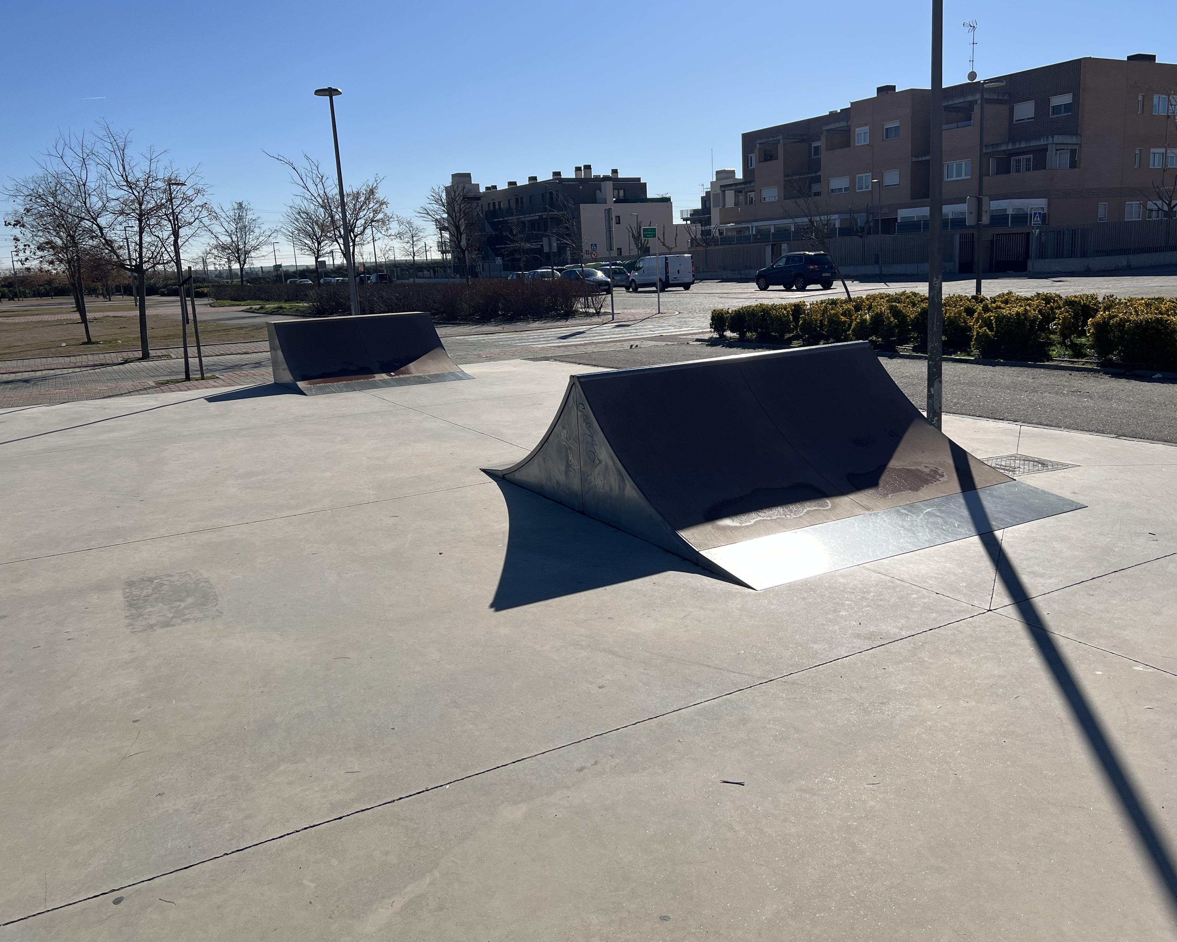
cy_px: 456
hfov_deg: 62.1
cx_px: 629
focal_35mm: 28
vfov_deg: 51.5
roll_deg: +4.6
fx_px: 975
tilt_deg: -10.3
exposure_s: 1/9434
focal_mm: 5.7
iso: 50
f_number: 1.5
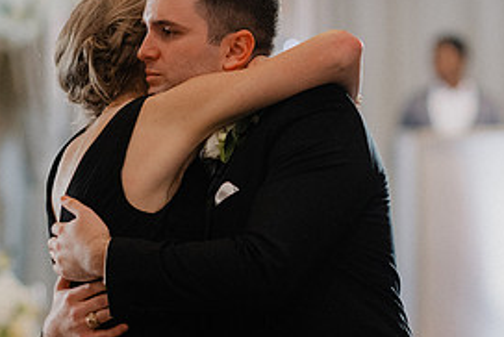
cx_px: 193
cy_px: 258
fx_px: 2537
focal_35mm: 181
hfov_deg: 11.3
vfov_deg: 7.6
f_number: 2
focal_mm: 85
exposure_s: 1/160
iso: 2000
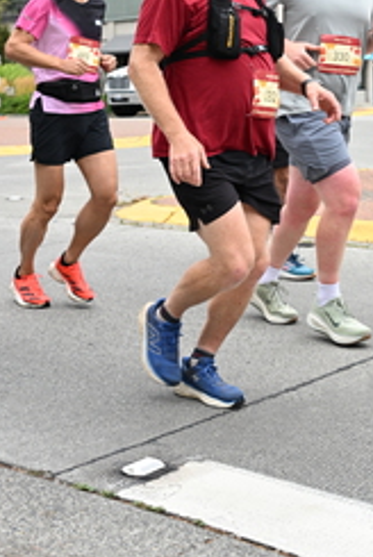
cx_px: 247
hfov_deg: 18.2
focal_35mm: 75
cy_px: 52
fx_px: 1164
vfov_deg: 26.0
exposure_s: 1/800
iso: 1600
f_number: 4
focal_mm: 33.5
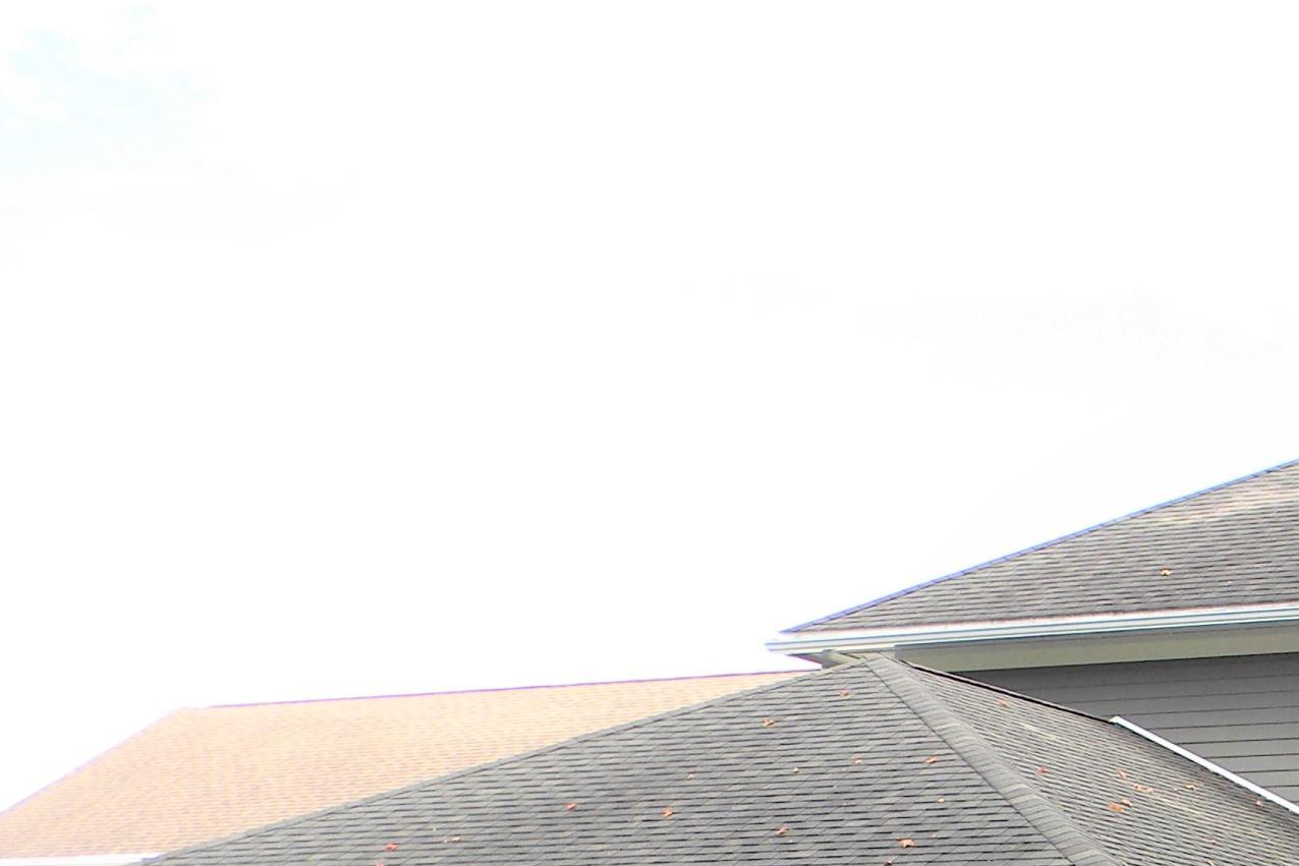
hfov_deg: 22.1
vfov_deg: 15.1
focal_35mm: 88
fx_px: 3175
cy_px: 967
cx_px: 1356
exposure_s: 1/143
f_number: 3.7
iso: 80
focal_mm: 6.4
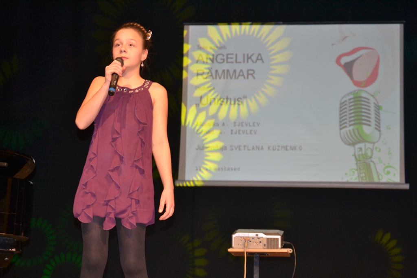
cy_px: 139
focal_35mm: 82
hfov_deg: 24.6
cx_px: 208
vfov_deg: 16.6
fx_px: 956
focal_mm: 55
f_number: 4
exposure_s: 1/60
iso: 800
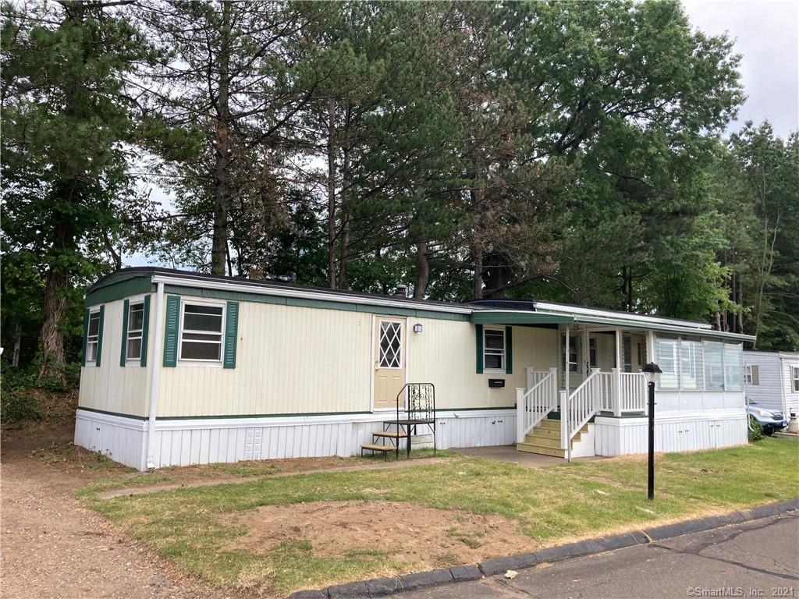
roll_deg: +0.2
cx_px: 400
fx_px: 646
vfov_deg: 49.7
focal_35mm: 28
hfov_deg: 63.4
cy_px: 300
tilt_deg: +7.3
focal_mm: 3.99
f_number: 1.8
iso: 20
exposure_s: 1/1429
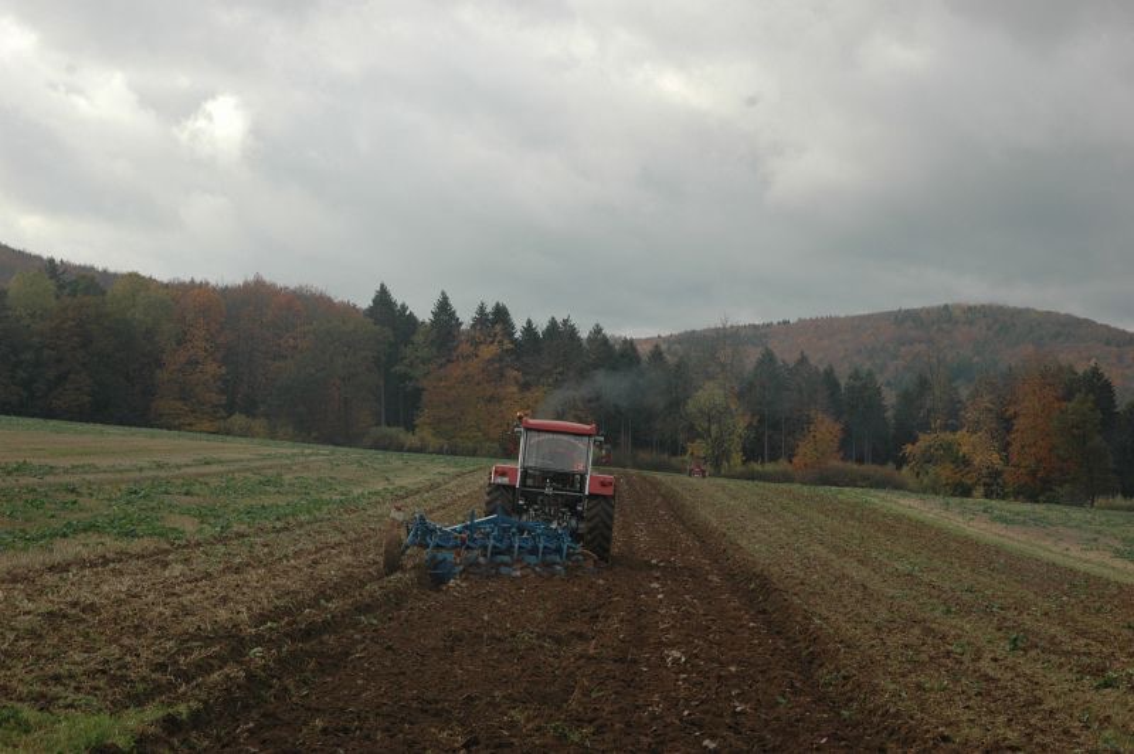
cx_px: 567
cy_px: 377
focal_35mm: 82
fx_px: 2597
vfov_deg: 16.5
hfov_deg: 24.6
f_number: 9
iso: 400
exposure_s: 1/320
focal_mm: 55
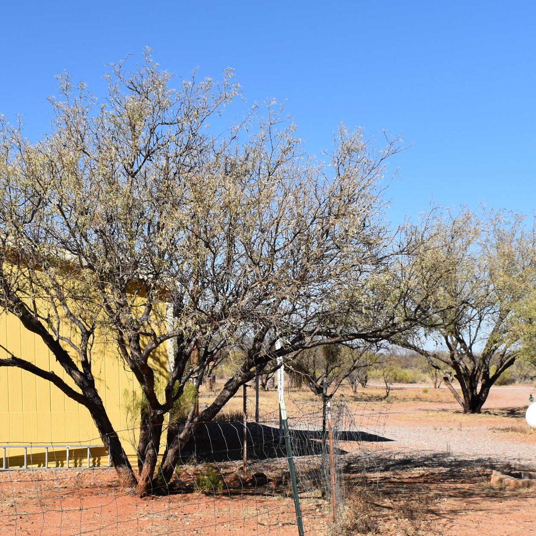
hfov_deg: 28.1
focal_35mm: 61
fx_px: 1069
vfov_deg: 27.9
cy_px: 386
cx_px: 206
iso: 100
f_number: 9
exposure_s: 1/320
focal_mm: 20
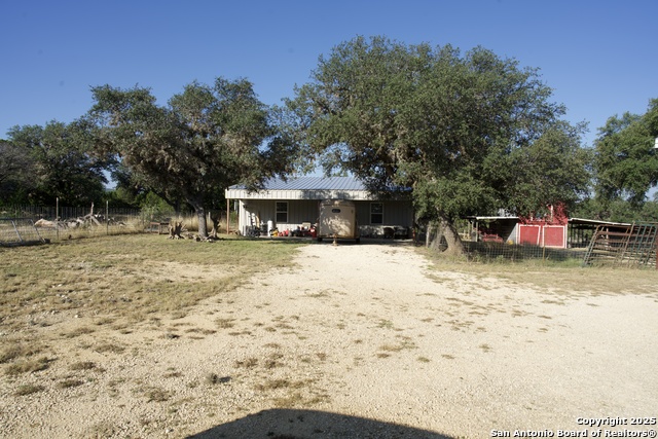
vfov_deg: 53.2
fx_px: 439
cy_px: 220
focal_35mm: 24
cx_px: 329
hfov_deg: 73.7
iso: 100
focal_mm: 24
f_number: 10
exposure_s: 1/160
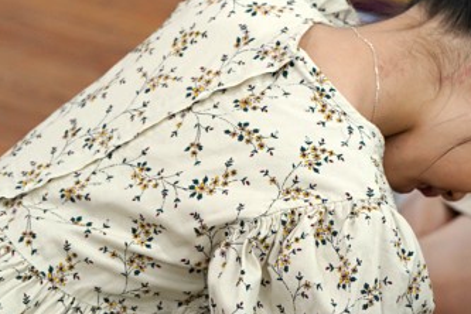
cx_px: 455
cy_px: 71
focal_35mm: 346
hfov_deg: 5.9
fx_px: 4526
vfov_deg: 4.0
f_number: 4
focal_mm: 128
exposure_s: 1/160
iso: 1000
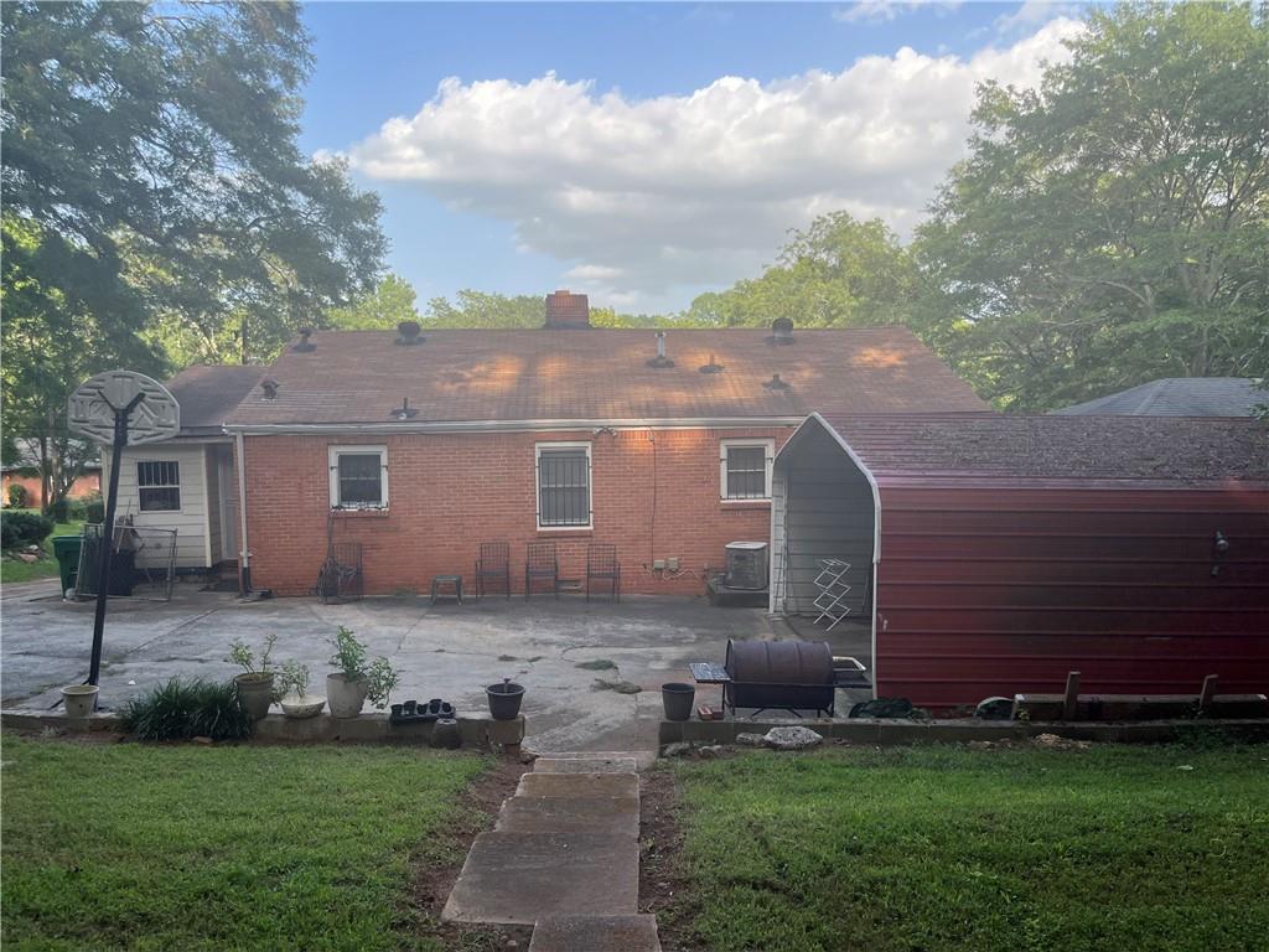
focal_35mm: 26
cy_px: 476
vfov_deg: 53.1
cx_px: 634
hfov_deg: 67.3
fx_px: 953
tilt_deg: -4.1
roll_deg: +0.6
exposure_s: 1/646
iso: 50
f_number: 1.6
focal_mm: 5.1
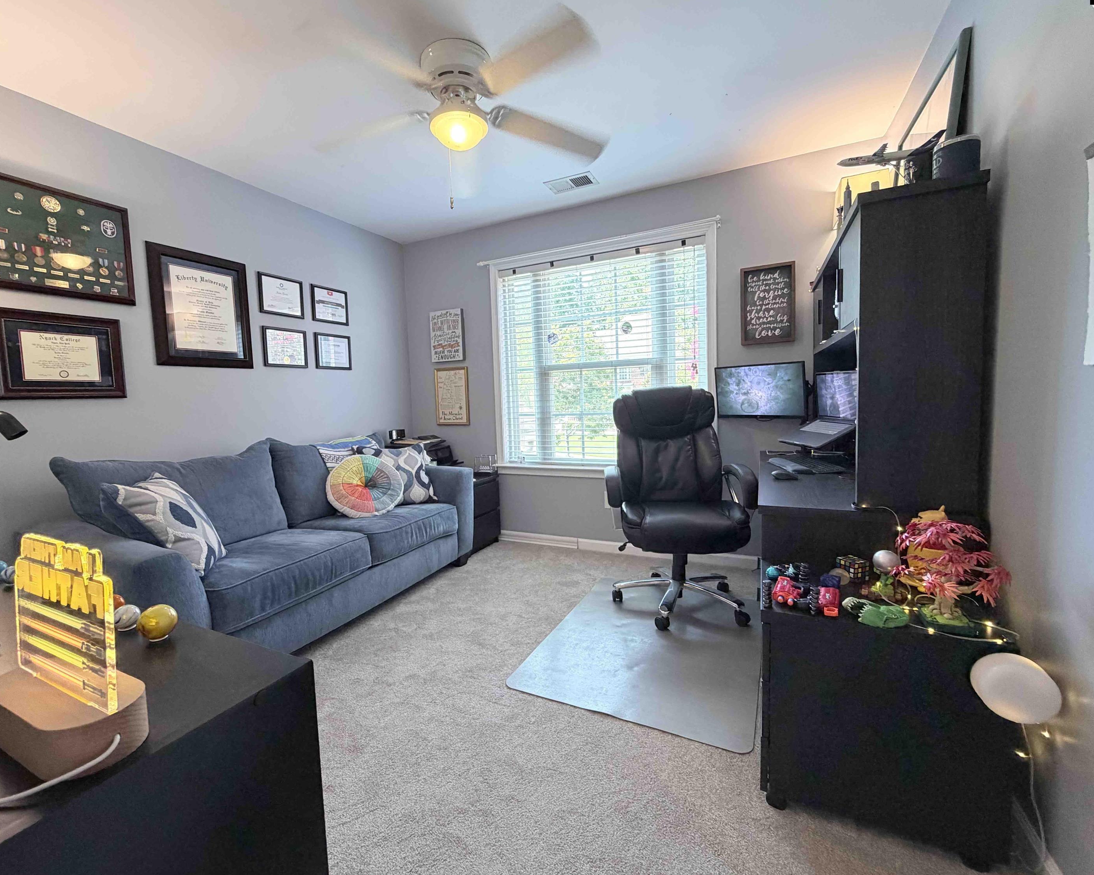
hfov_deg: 96.8
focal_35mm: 15
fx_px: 486
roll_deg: +2.3
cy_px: 435
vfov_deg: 84.0
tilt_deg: -3.2
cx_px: 527
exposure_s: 1/60
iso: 200
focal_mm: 2.22
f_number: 2.2
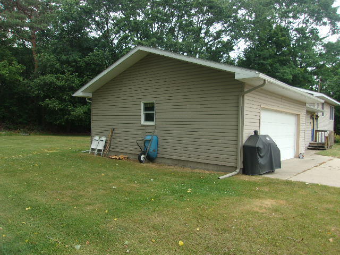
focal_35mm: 27
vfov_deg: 51.4
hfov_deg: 65.3
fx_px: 265
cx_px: 170
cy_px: 128
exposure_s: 1/105
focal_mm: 4.9
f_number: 3
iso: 80
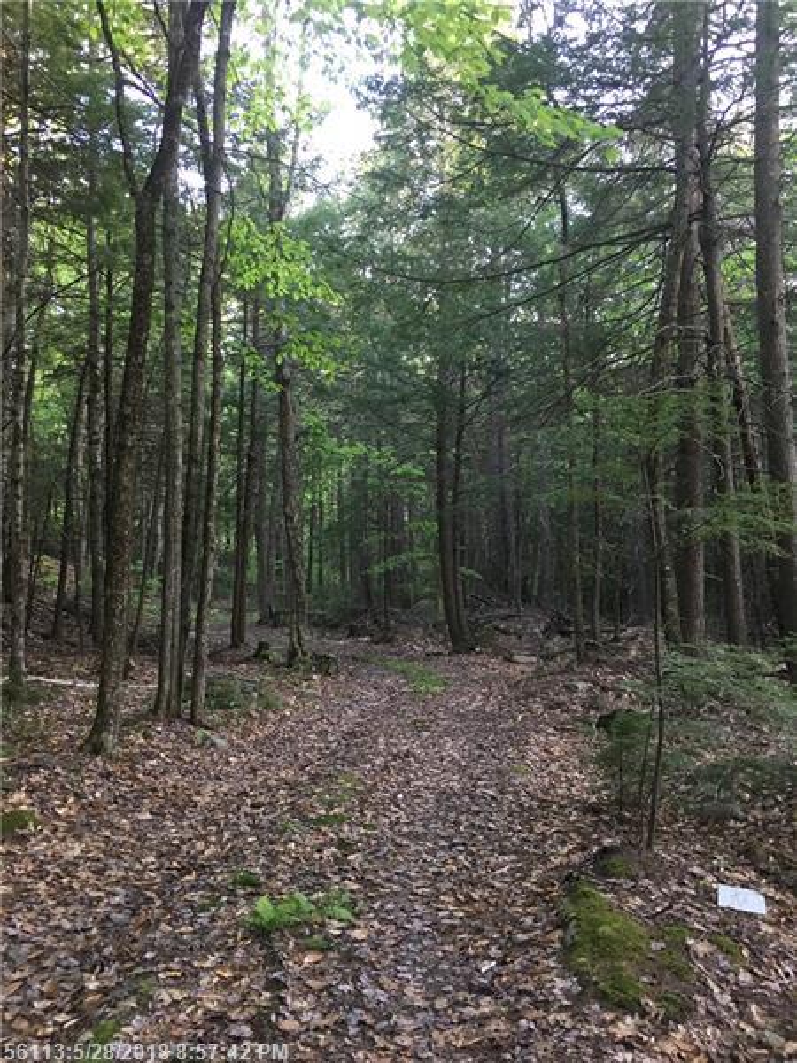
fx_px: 890
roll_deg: +0.4
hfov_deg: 48.2
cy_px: 532
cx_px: 398
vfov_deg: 61.7
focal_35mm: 29
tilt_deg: +2.8
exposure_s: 1/15
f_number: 2.2
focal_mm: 4.15
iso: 50
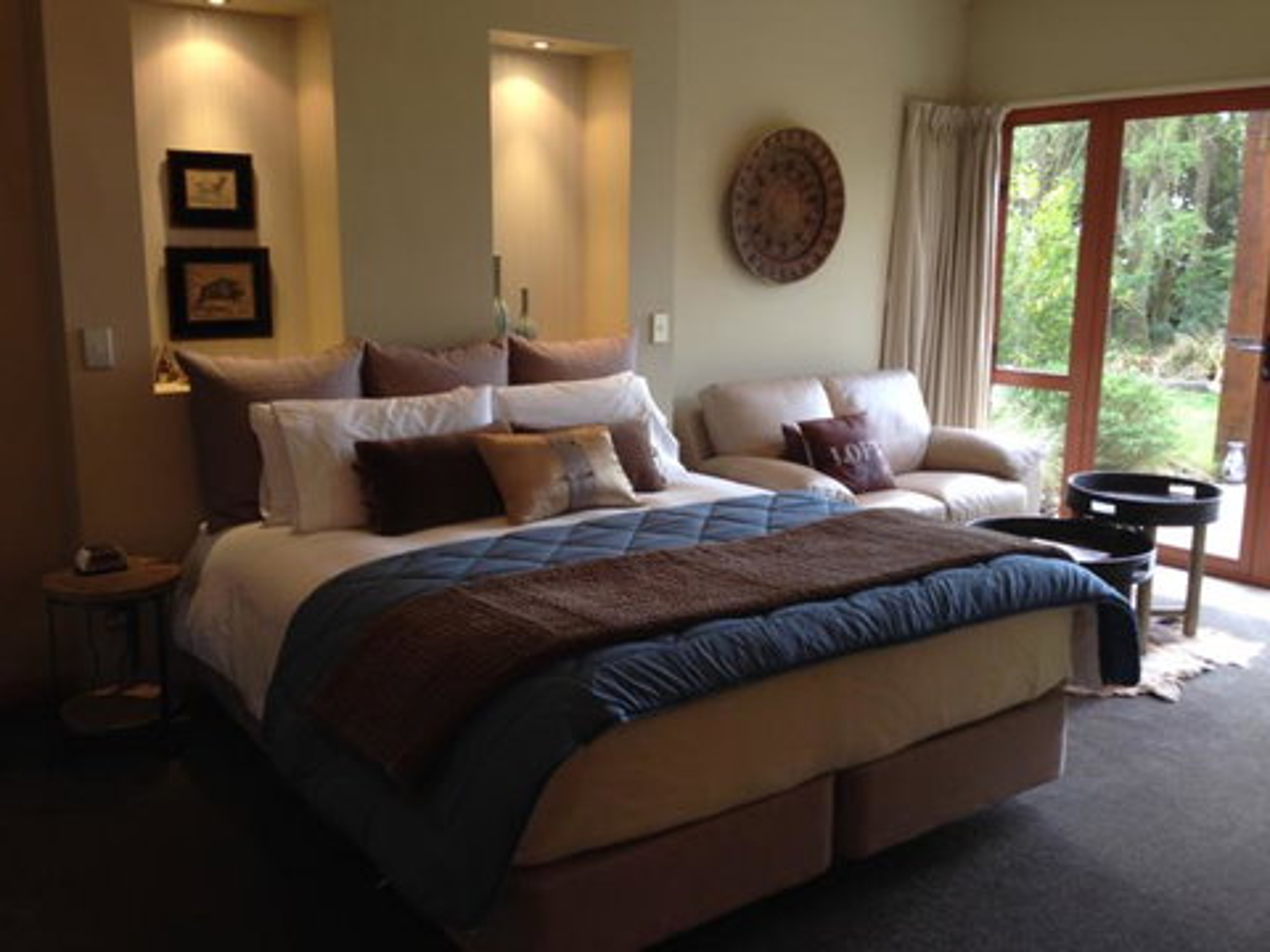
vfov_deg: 42.9
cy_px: 476
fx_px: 1211
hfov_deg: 55.4
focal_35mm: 33
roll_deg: +0.1
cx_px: 635
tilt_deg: -11.8
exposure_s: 1/24
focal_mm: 4.12
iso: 50
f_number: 2.4
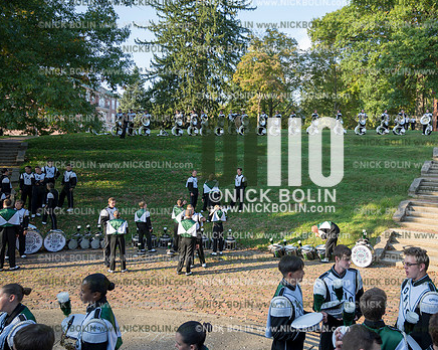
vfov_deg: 48.4
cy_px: 165
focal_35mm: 30
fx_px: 389
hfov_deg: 58.1
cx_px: 272
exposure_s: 1/250
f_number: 4
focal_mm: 24
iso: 125
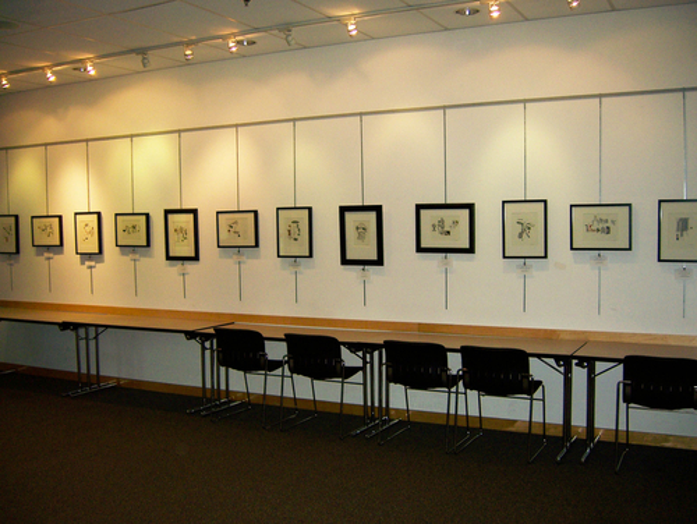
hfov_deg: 51.3
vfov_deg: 39.7
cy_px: 262
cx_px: 348
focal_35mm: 36
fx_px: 726
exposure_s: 1/60
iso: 100
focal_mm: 6
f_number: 2.8
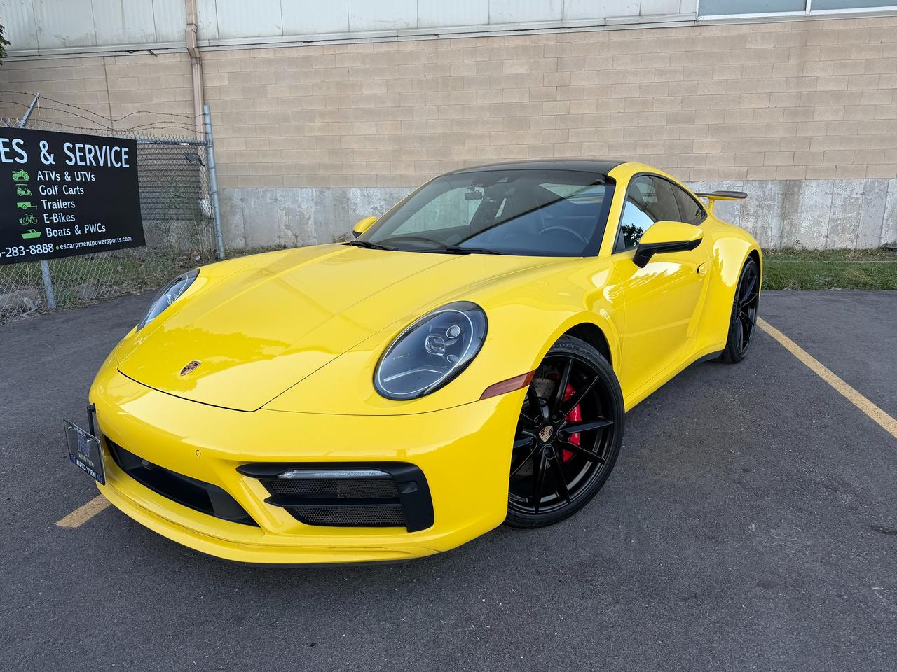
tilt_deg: -12.6
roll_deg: +0.7
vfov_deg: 56.8
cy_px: 336
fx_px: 622
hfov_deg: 71.6
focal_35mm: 24
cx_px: 448
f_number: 1.78
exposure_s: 1/476
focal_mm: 6.76
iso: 80
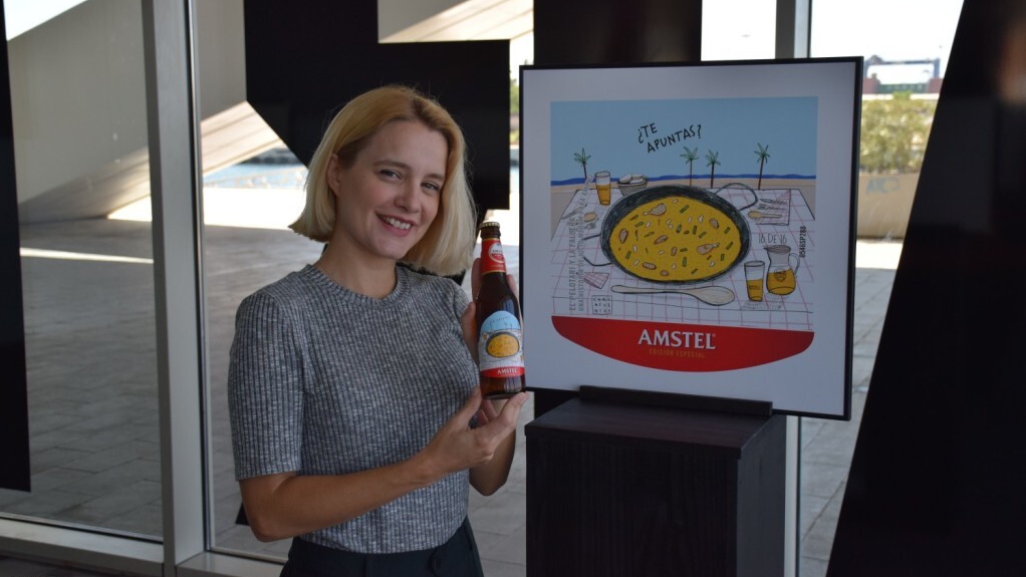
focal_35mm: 43
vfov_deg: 28.0
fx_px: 1157
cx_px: 513
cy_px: 259
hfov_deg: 47.8
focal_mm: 27
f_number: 4
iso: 640
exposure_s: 1/1000
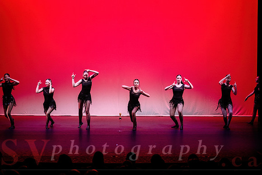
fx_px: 676
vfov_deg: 14.7
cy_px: 87
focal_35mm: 93
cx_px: 133
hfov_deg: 21.9
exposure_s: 1/500
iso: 1250
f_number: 2.8
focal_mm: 90
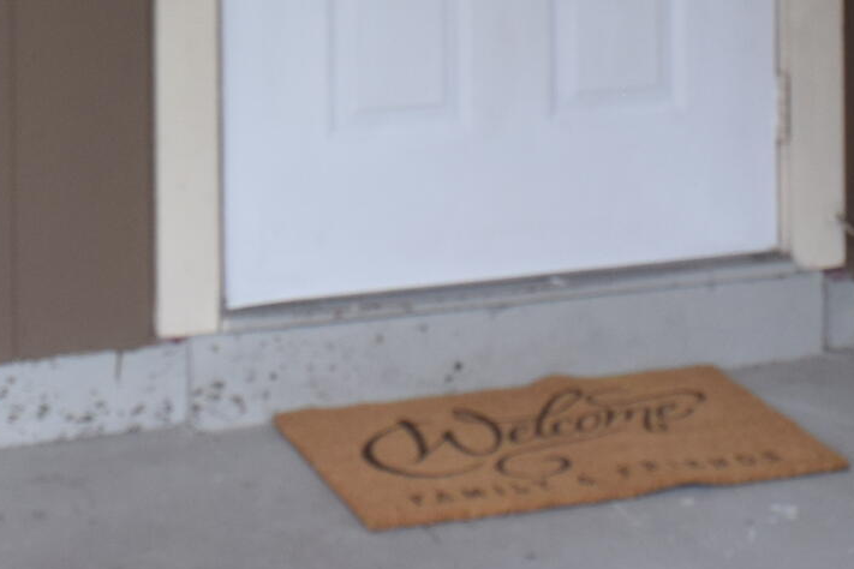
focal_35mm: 114
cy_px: -461
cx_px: 305
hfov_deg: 17.9
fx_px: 2704
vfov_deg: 11.2
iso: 400
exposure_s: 1/200
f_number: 7.1
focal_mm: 18
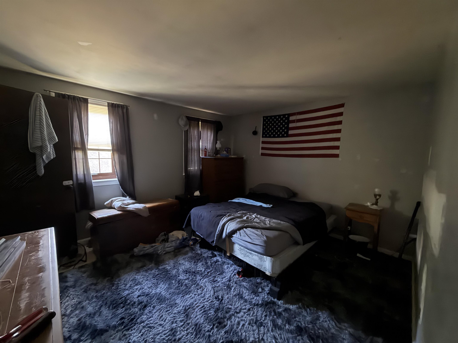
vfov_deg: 85.7
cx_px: 229
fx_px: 185
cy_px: 172
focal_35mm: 14
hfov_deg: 102.1
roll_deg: -1.1
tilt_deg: -6.4
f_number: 2.2
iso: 800
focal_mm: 2.22
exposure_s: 1/12
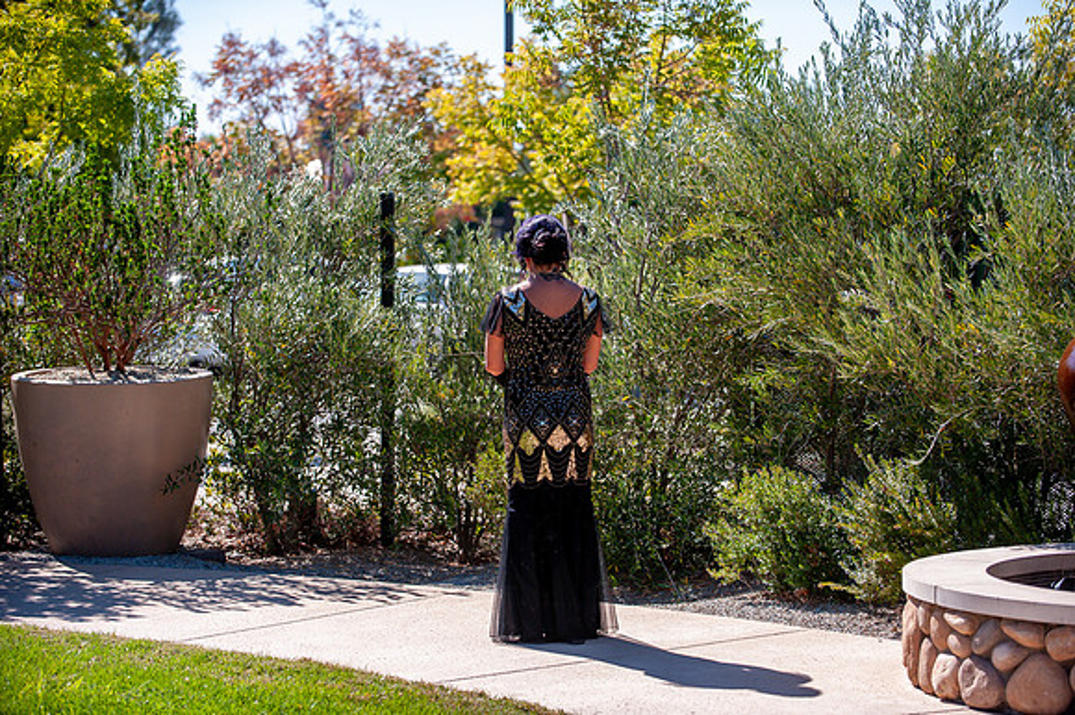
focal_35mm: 102
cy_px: 358
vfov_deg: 13.4
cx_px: 538
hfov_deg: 20.0
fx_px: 3044
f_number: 4
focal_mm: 102
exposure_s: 1/3200
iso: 500
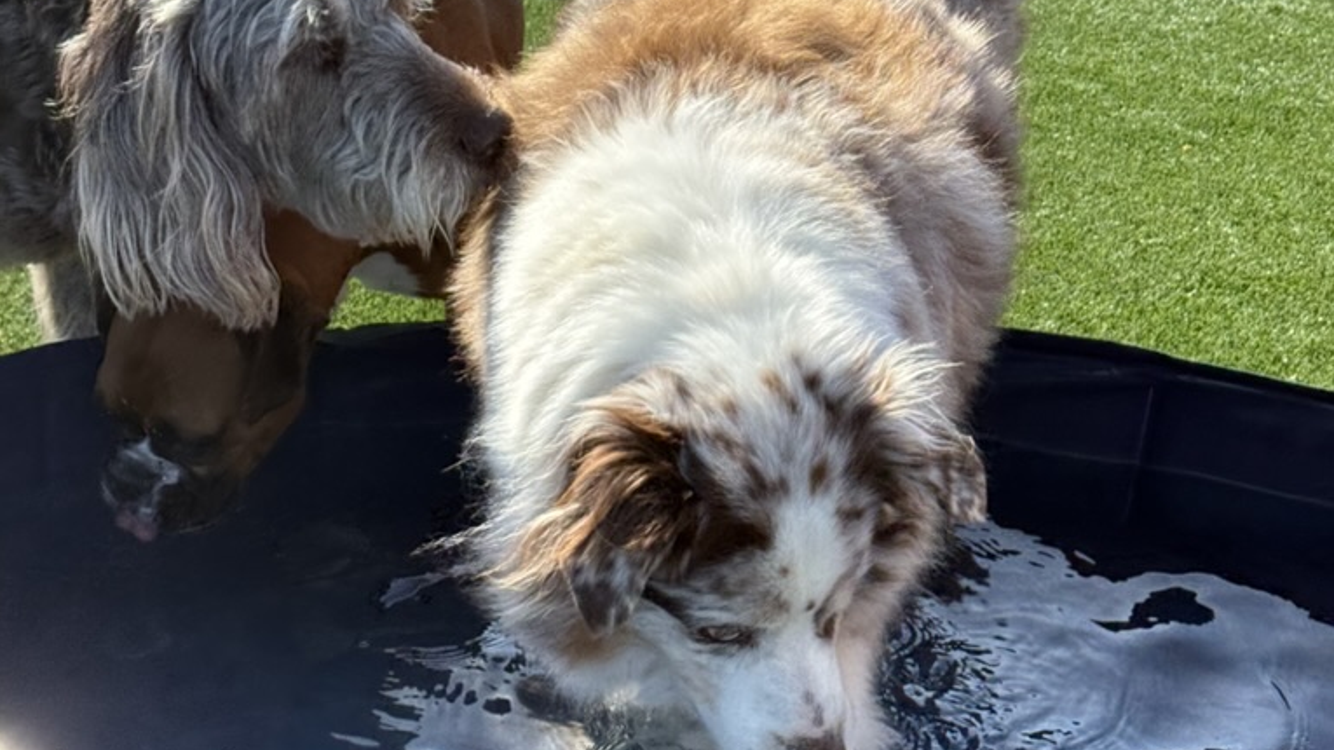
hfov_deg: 30.2
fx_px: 2476
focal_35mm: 70
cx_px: 668
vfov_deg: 17.2
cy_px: 535
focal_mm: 6.76
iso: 80
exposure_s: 1/2273
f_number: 1.78
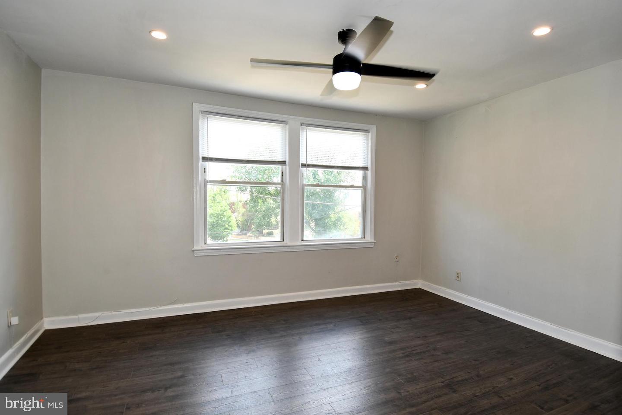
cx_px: 311
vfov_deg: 67.4
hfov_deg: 90.0
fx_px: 311
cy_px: 208
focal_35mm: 18
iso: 200
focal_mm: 12
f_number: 5
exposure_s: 1/100
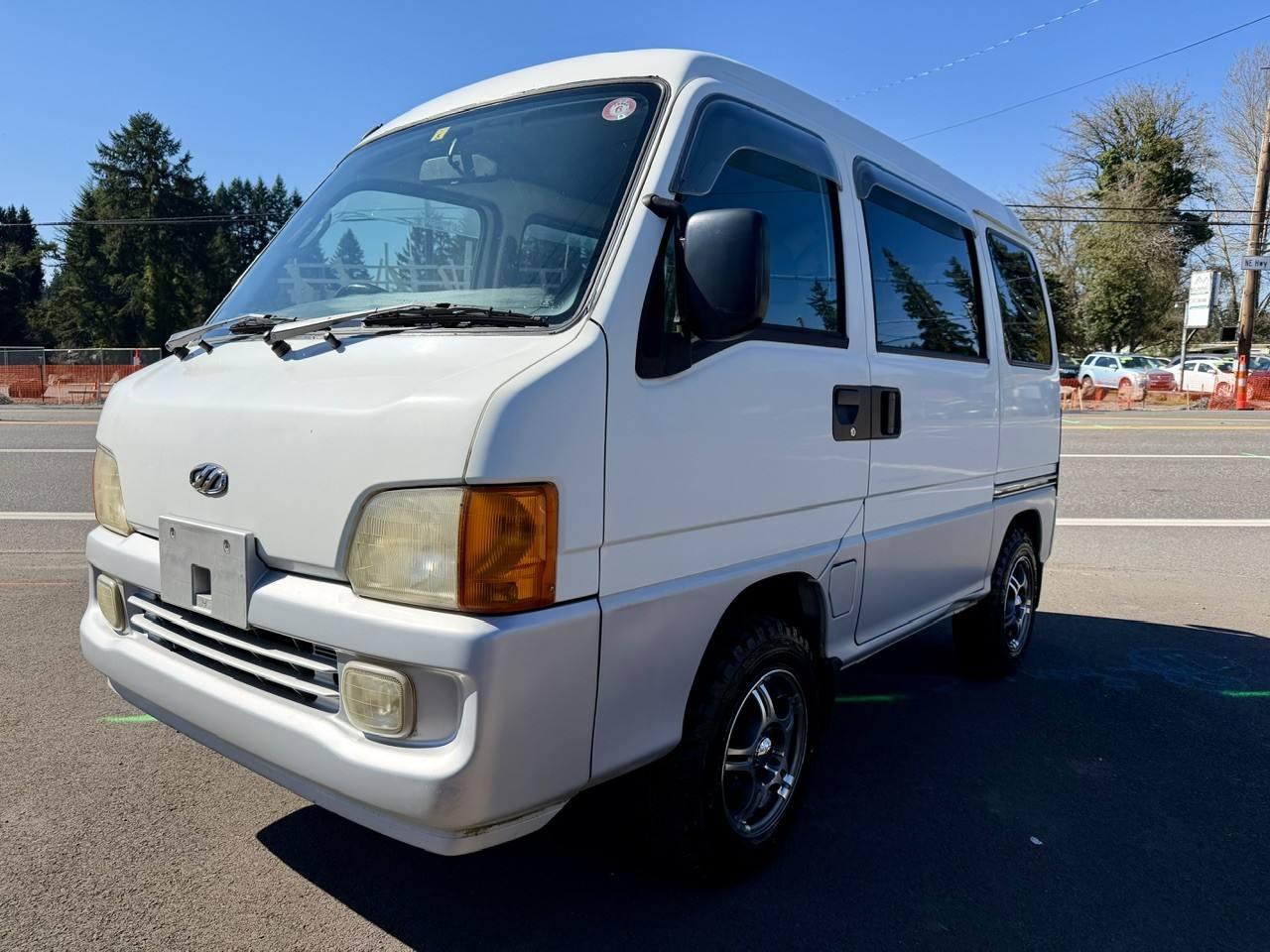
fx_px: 881
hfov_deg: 71.6
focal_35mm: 24
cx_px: 635
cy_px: 476
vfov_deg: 56.8
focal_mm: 6.76
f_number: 1.78
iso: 100
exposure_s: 1/6173
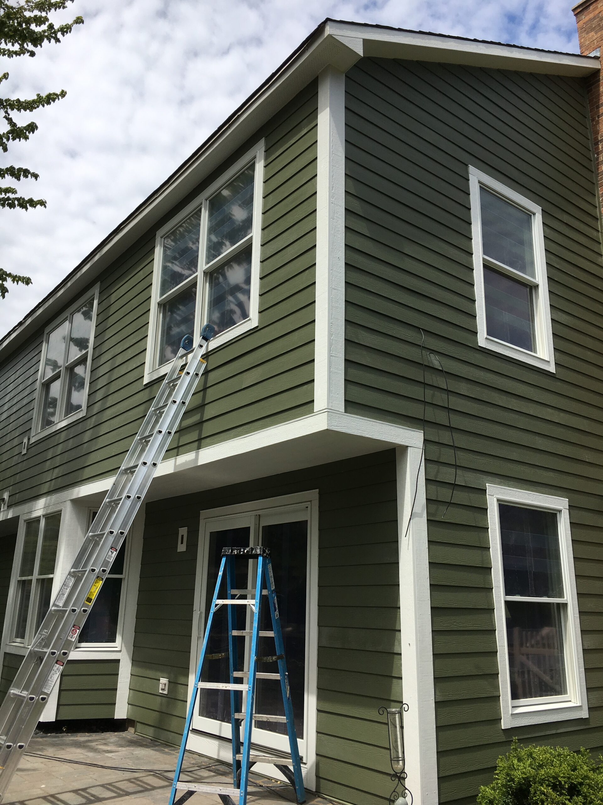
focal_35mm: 29
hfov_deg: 48.2
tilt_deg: +18.5
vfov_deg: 61.7
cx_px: 302
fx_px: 674
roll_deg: -1.0
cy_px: 402
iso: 25
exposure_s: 1/2079
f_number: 2.2
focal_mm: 4.15
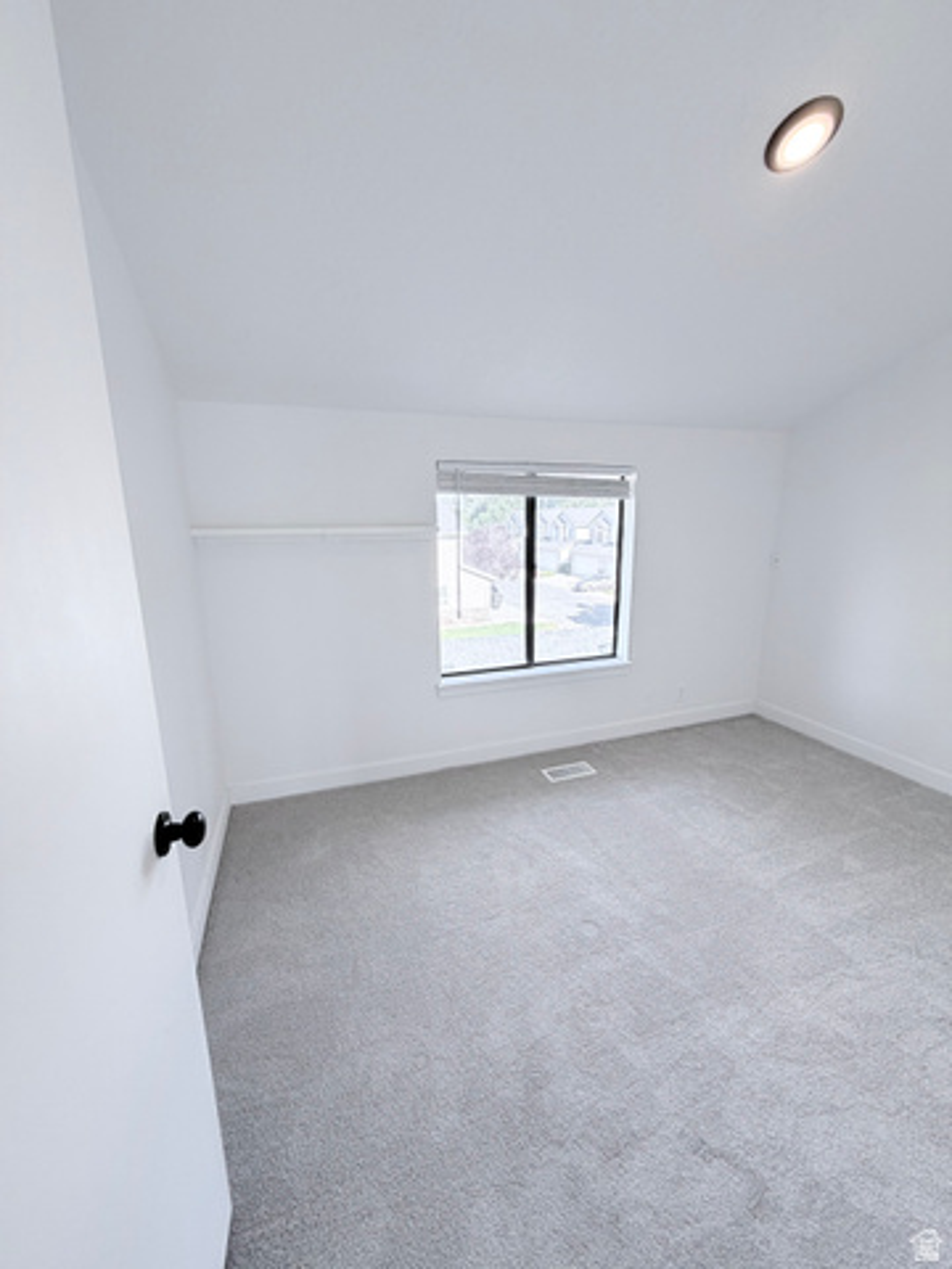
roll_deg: +0.2
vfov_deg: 102.1
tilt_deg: -13.0
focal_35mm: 14
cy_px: 634
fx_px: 513
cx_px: 476
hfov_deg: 85.7
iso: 125
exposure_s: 1/121
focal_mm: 2.22
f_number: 2.2
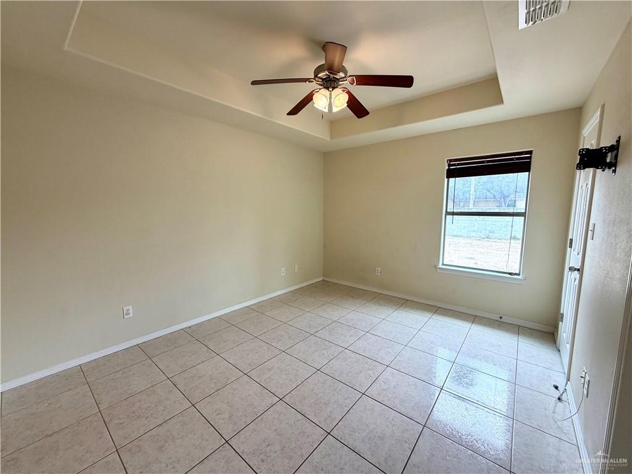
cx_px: 316
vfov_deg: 85.7
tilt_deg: -6.5
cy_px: 237
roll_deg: +0.5
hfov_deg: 102.1
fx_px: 256
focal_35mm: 14
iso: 100
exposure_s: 1/120
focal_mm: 2.22
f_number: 2.2
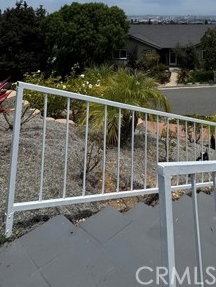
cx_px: 171
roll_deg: +0.6
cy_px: -28
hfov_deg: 43.5
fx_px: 258
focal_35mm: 31
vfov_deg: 44.6
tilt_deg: +10.3
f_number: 2.2
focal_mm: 2.22
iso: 32
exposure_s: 1/4132
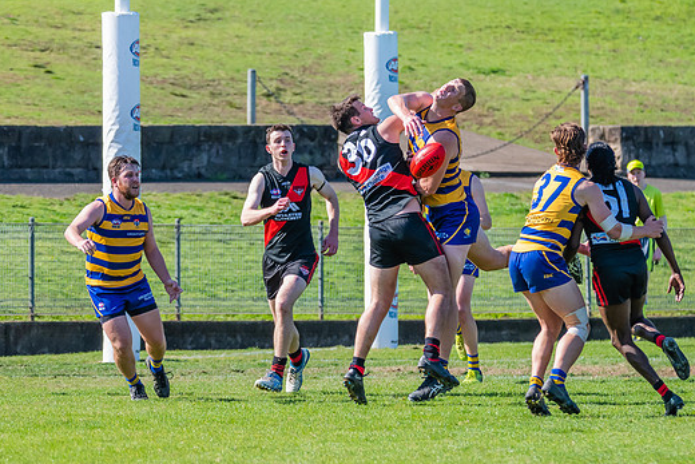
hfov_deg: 5.2
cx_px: 398
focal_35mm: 398
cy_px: 165
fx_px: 7685
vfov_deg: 3.5
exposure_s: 1/1600
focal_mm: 240
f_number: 6.3
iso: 800
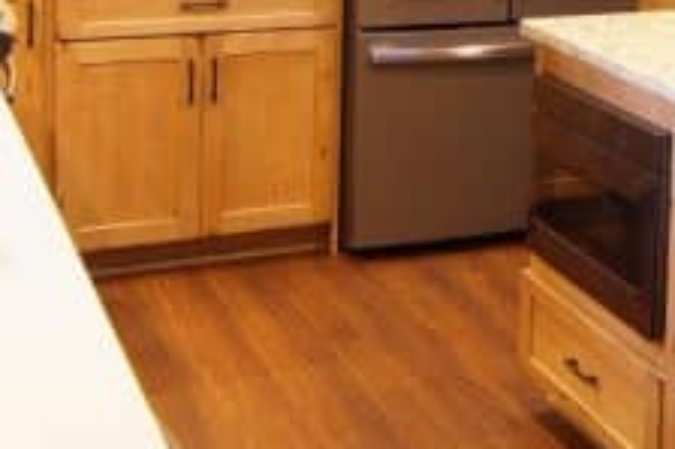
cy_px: -92
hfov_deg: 25.2
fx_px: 1410
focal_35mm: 75
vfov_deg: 17.3
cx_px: 723
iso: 100
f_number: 8
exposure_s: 3.2
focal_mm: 11
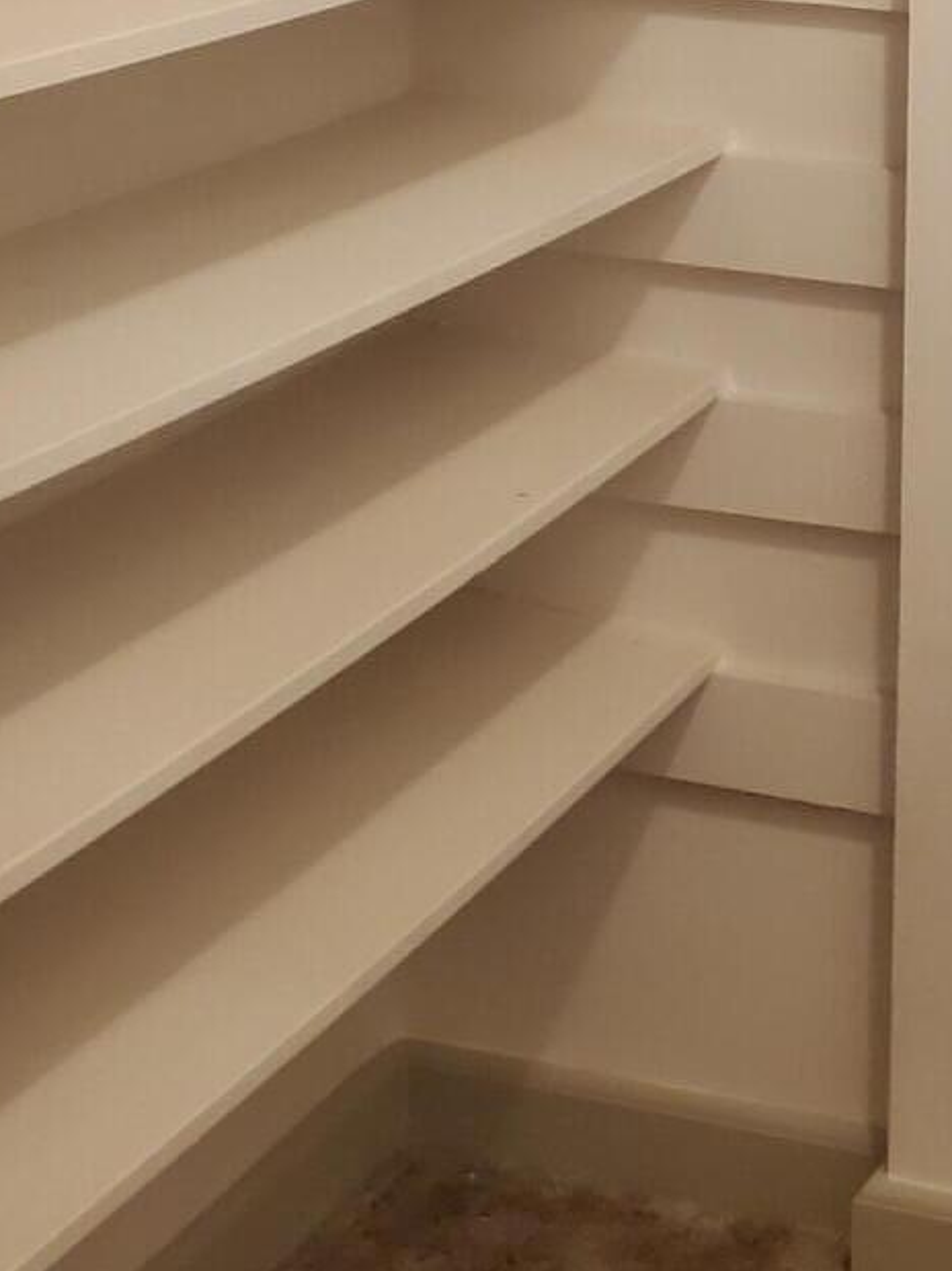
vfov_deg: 21.6
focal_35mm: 84
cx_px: 995
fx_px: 3081
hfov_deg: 17.1
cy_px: -251
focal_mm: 4.3
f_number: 2.4
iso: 400
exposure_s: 1/40
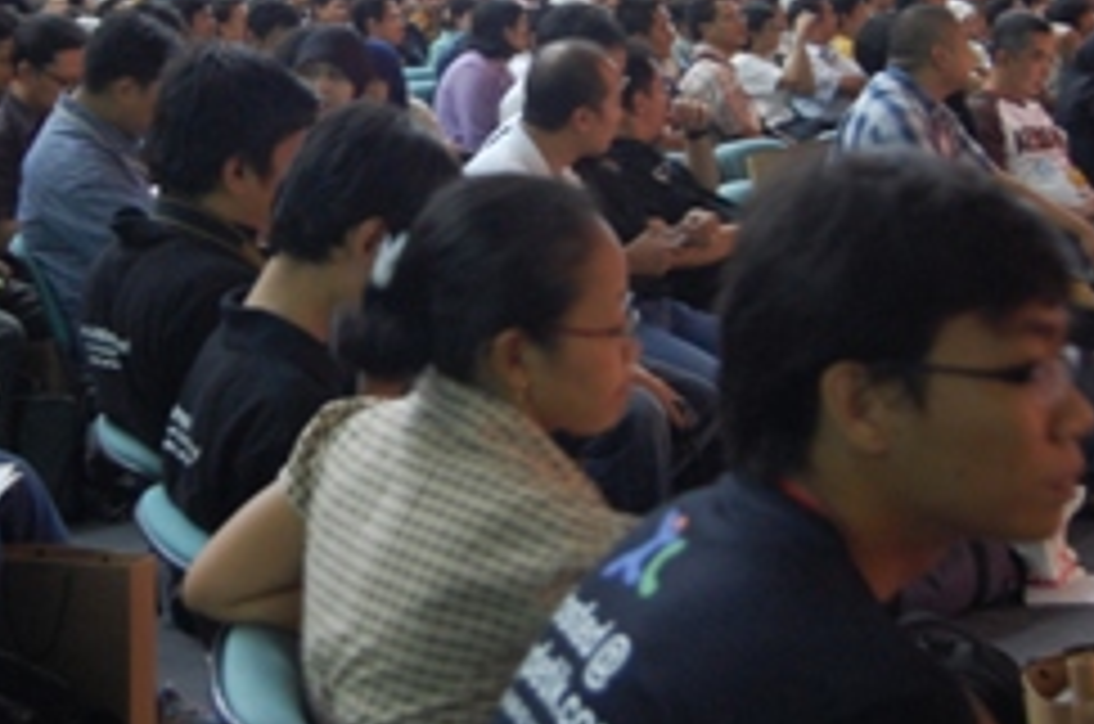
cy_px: 115
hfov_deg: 28.0
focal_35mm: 72
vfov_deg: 18.6
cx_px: 374
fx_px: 2184
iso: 800
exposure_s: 1/4
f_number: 4.2
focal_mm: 26
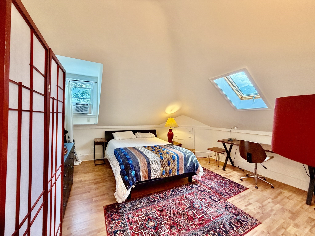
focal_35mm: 14
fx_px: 127
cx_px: 158
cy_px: 118
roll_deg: -1.0
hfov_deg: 102.1
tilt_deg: +0.2
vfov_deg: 85.7
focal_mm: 2.22
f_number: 2.2
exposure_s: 1/60
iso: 250
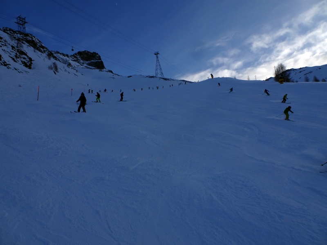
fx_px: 227
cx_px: 164
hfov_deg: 71.6
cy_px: 122
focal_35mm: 24
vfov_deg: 56.8
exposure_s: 1/1250
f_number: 3.5
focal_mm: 4.1
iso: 80
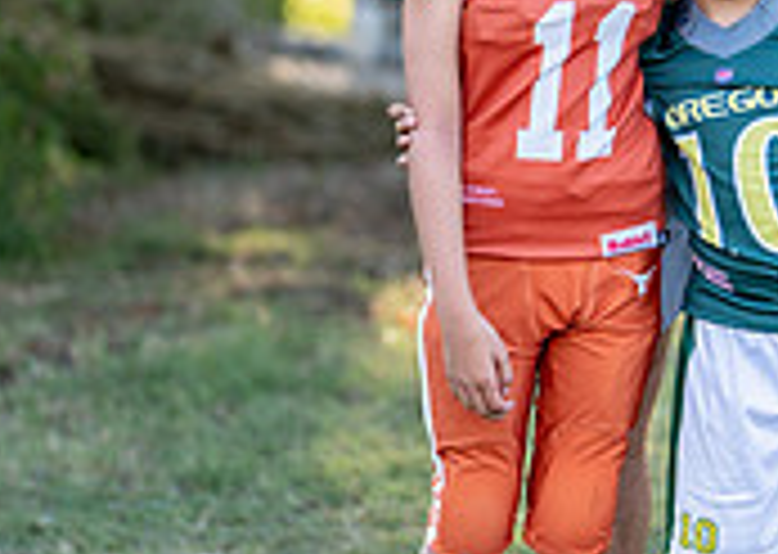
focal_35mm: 176
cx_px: 657
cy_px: 122
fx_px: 3883
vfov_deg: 8.1
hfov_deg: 11.4
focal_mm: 50
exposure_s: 1/640
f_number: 1.2
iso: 100
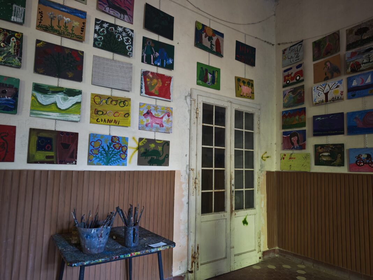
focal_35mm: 23
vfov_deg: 58.9
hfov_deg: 73.9
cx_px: 186
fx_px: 248
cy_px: 140
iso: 1600
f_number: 1.6
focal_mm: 6.55
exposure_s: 1/14
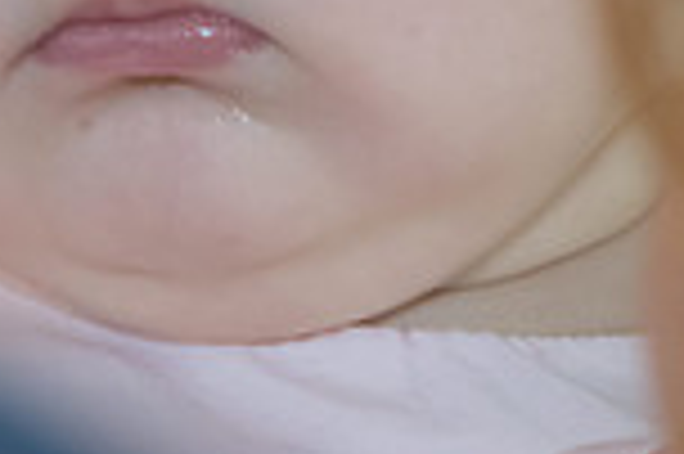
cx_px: 225
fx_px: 8693
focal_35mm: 458
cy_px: -299
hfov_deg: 4.5
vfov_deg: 3.0
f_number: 6.3
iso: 3200
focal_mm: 120
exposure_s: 1/160
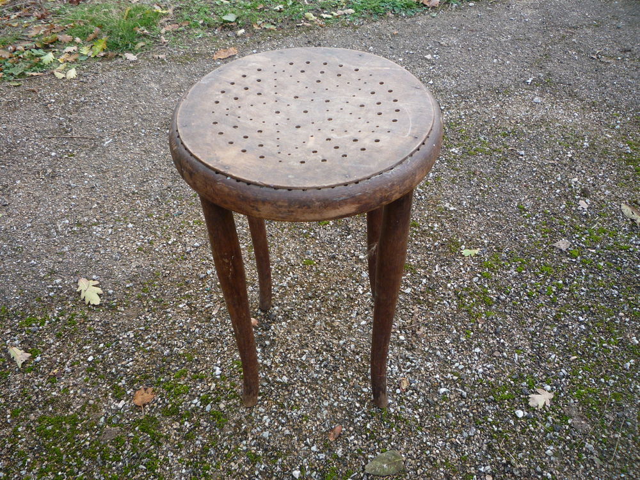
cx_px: 320
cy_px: 240
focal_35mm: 30
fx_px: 555
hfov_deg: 60.0
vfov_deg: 46.8
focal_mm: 5.2
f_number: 3.3
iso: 100
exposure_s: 1/80
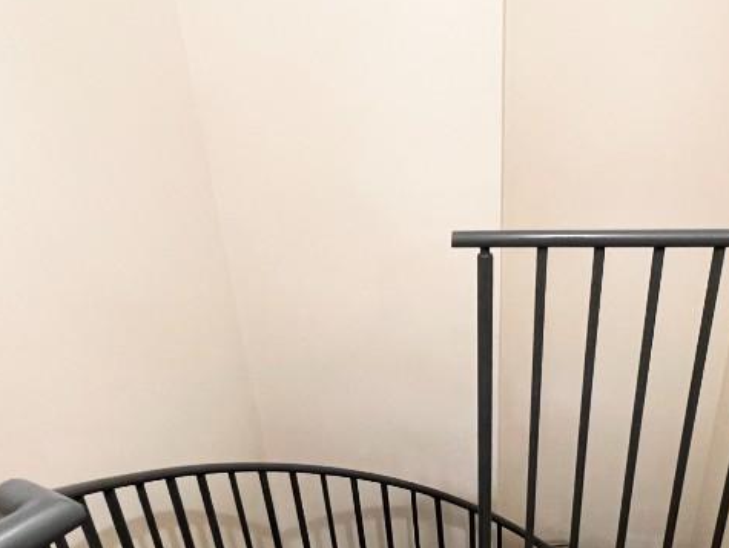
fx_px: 590
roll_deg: +2.4
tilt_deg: -29.2
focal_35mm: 28
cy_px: 407
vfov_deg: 48.0
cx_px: 433
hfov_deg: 62.9
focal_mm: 1.57
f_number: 1.8
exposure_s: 1/50
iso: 800
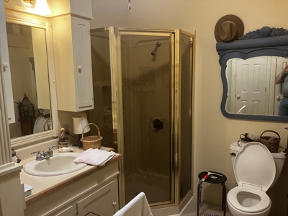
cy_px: 108
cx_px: 144
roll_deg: +1.1
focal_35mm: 28
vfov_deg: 49.7
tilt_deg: -7.8
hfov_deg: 63.4
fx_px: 233
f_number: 1.8
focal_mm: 3.99
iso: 160
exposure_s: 1/60
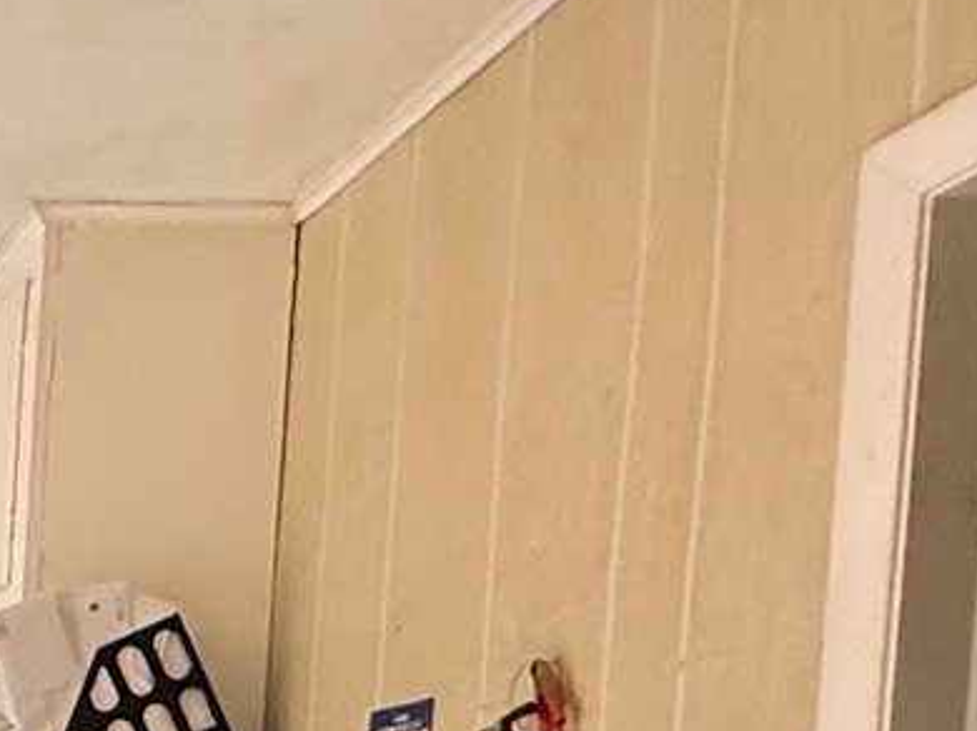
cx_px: -817
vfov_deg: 18.9
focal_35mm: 69
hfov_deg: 19.9
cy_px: 1081
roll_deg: -3.2
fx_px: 1946
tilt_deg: -1.2
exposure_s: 1/60
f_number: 2.2
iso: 250
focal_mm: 2.22
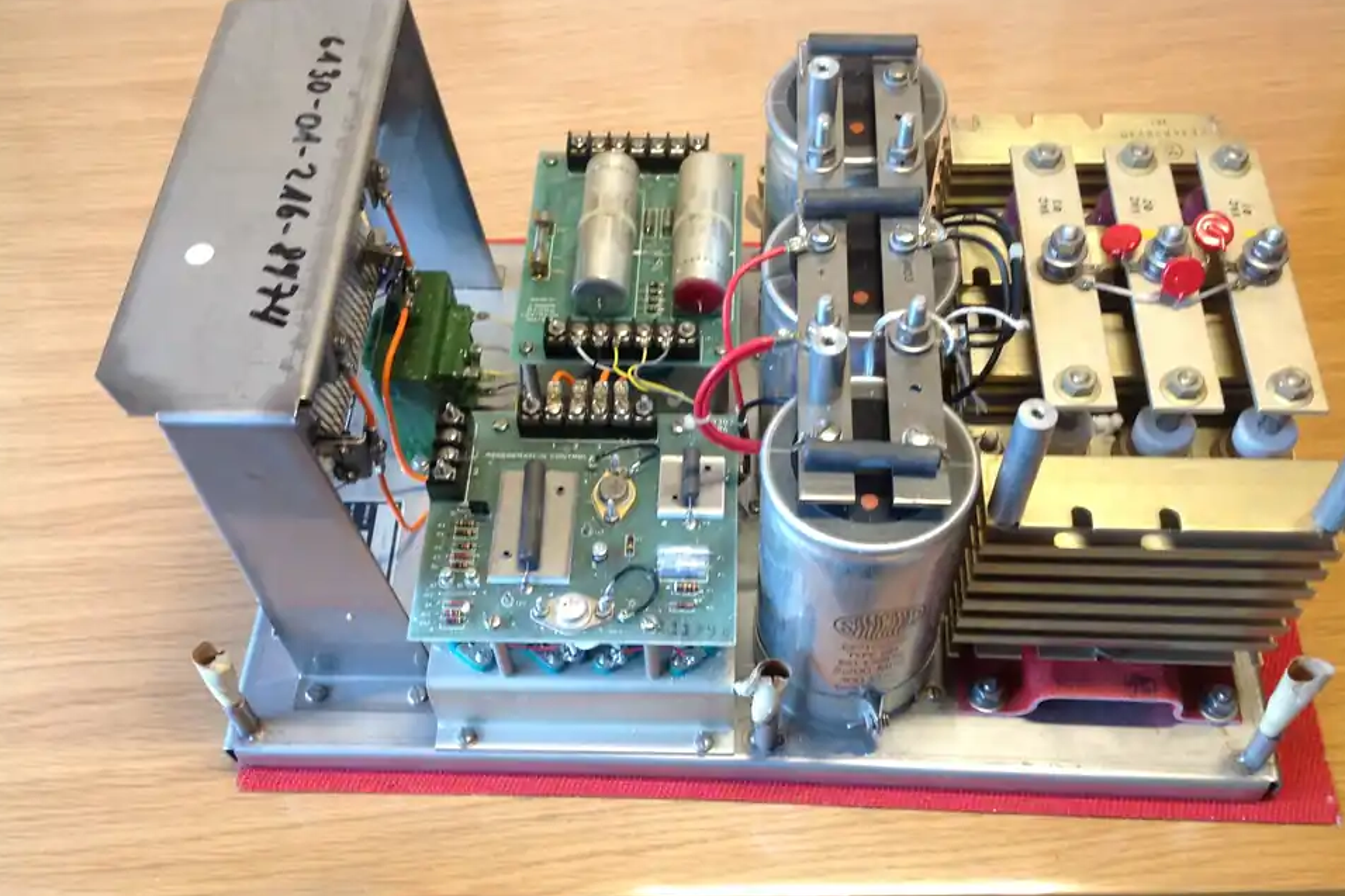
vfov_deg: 35.0
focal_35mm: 38
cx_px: 671
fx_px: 1419
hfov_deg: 50.7
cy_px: 495
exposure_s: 1/15
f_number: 2.4
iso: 125
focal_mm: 4.28
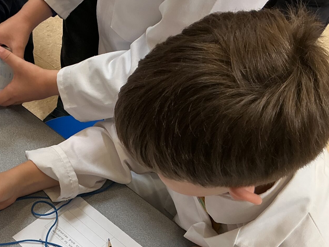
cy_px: 187
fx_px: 561
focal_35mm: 59
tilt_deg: -48.9
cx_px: 22
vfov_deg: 24.5
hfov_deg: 30.9
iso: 40
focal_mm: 3
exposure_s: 1/100
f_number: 1.8
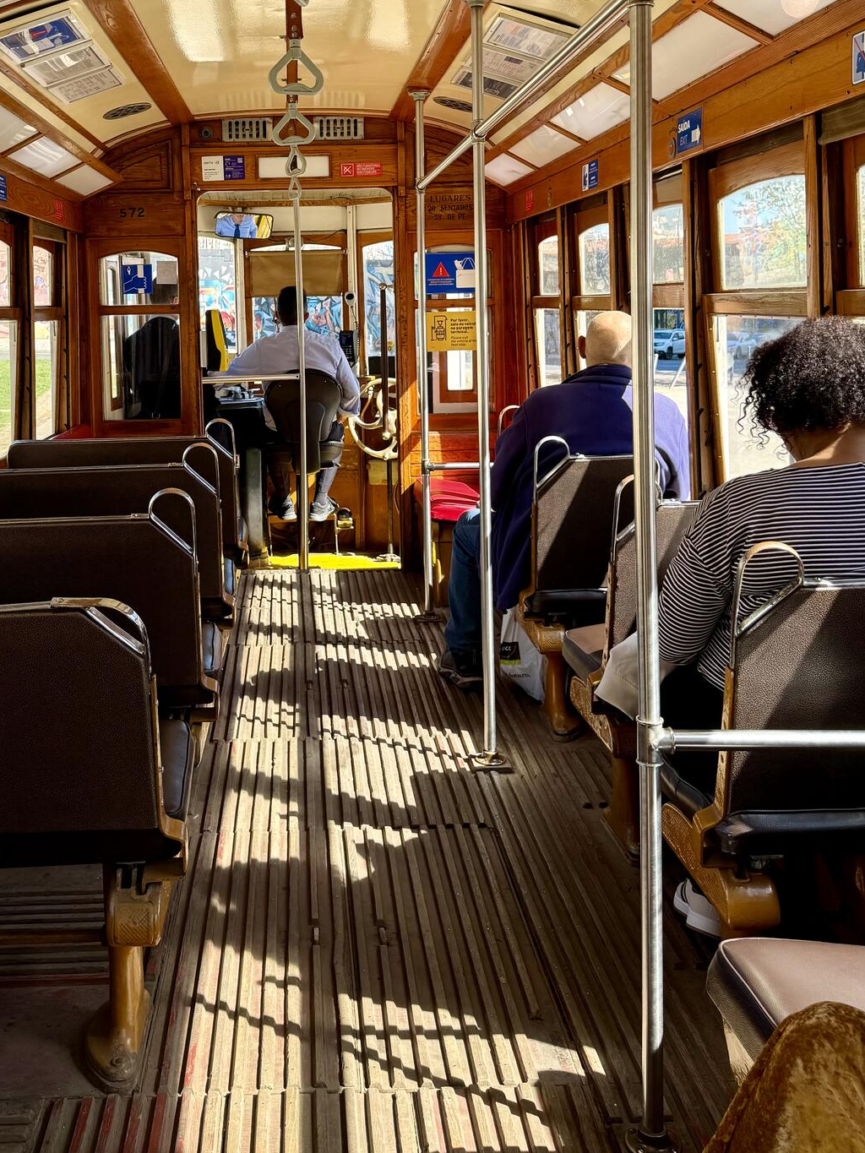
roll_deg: +1.2
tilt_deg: -2.6
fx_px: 1199
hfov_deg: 39.4
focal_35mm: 36
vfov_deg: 50.0
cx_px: 315
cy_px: 344
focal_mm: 6.76
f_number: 1.78
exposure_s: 1/584
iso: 80
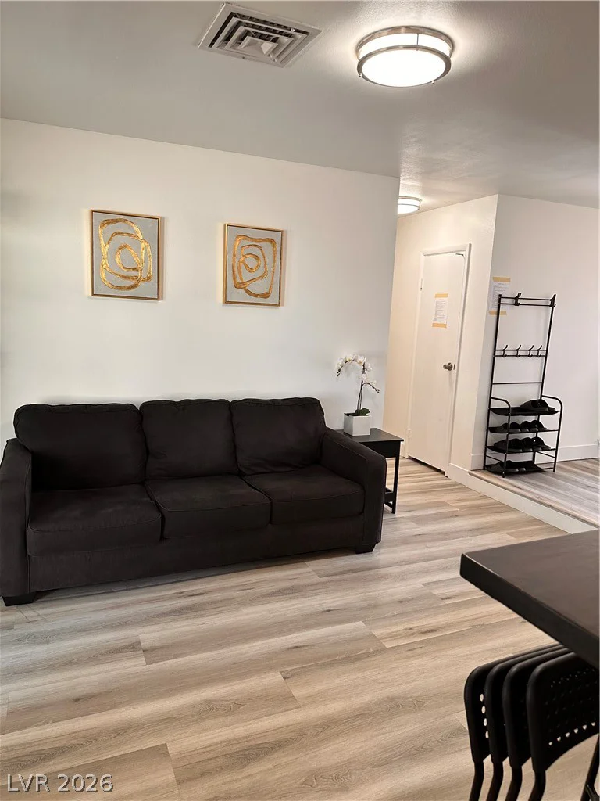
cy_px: 400
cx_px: 300
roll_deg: -1.5
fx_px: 555
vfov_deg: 71.6
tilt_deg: -9.5
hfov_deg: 56.8
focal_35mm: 24
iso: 125
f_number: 1.78
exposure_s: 1/120
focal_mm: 6.86
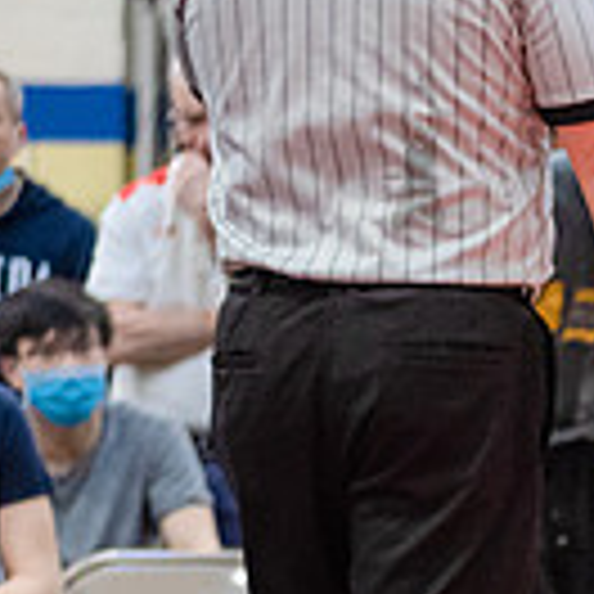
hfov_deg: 4.4
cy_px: 803
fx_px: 7630
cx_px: 1287
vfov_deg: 4.4
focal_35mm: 393
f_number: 3.5
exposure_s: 1/320
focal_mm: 105
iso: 4000
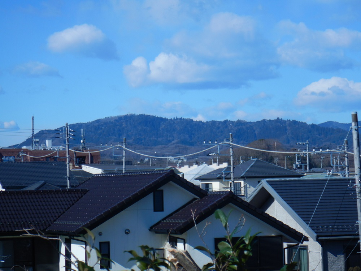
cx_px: 180
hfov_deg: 17.9
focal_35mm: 110
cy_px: 136
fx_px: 1147
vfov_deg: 13.5
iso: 125
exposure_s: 1/1000
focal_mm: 19.7
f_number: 4.8
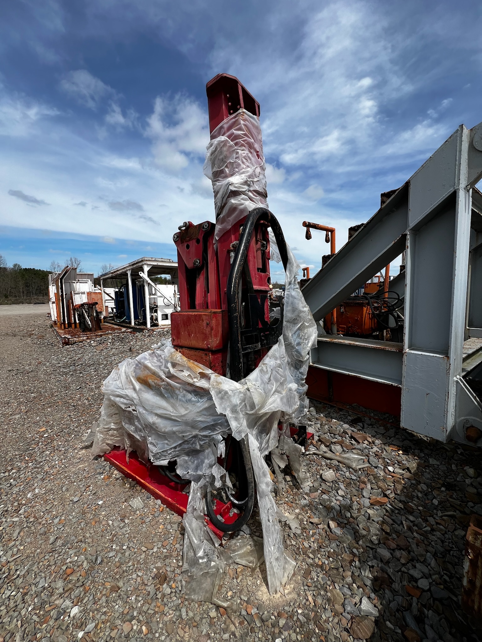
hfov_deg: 89.9
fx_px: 241
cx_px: 241
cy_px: 321
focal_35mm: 13
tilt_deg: -6.1
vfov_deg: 106.2
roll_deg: -0.1
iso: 32
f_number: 1.8
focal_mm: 1.57
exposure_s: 1/1876
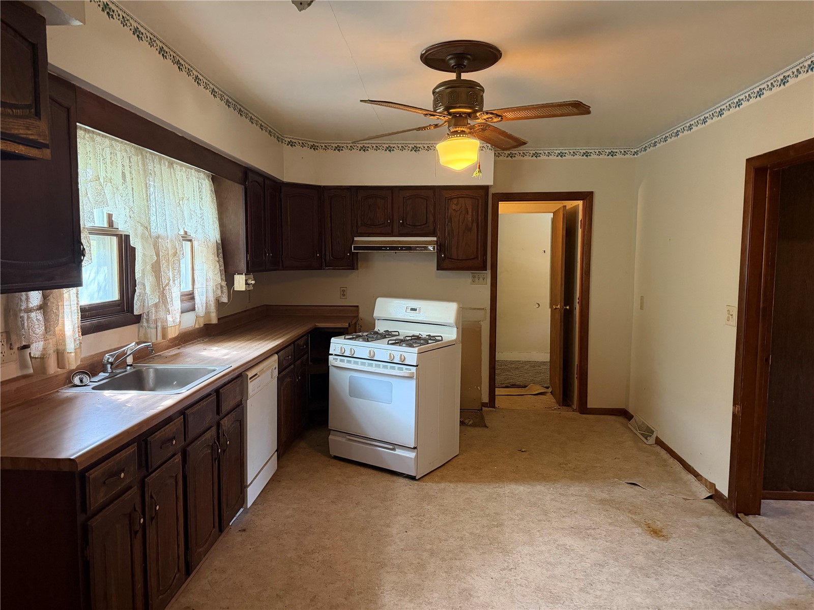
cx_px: 407
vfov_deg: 56.8
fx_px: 564
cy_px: 305
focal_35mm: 24
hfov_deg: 71.6
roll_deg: -0.4
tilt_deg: -4.5
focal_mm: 6.76
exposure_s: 1/60
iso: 640
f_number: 1.78
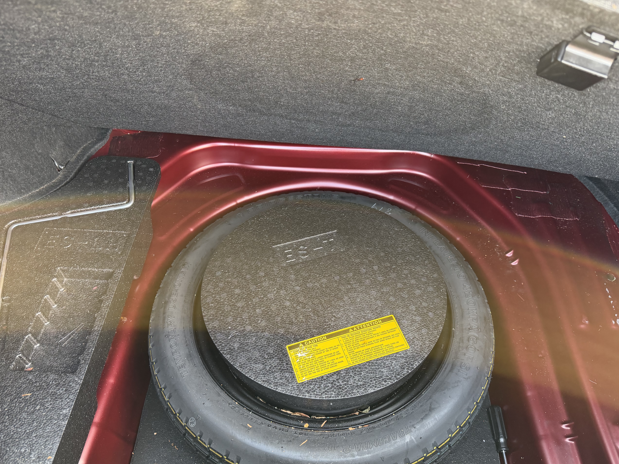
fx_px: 483
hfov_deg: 65.3
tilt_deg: -51.4
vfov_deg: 51.2
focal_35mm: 27
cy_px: 261
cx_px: 328
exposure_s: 1/76
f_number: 1.78
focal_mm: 6.76
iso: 200
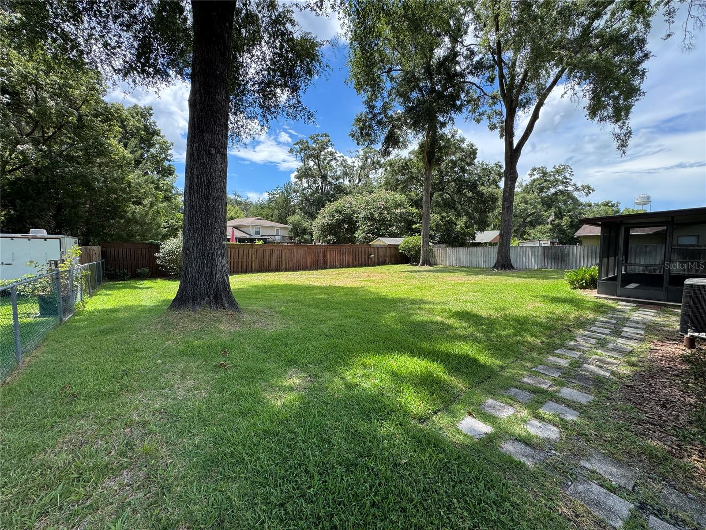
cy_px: 265
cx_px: 353
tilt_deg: -3.3
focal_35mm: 14
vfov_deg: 85.7
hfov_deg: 102.1
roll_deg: -0.4
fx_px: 286
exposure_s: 1/582
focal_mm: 2.22
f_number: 2.2
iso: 50
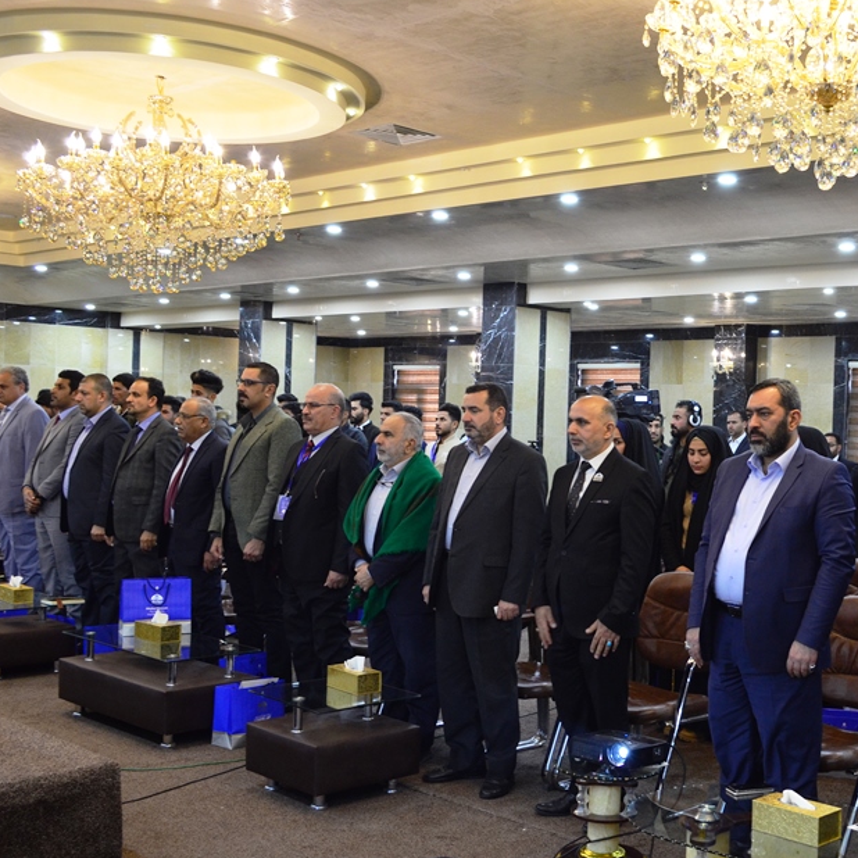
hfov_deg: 38.3
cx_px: 623
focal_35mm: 43
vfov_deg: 39.2
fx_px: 1206
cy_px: 432
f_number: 6.3
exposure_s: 1/10
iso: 800
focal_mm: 22
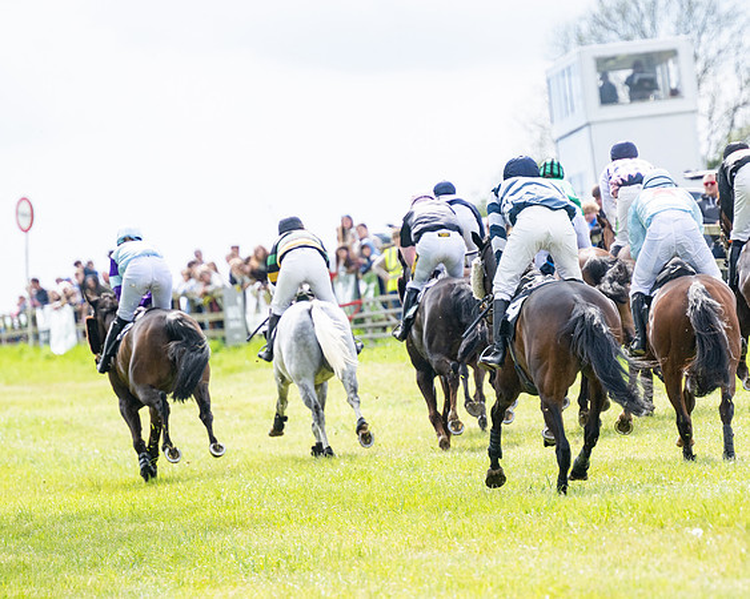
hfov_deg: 5.0
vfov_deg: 4.0
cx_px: 425
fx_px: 8625
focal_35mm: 389
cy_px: 300
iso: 400
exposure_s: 1/2500
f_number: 4
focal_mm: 230
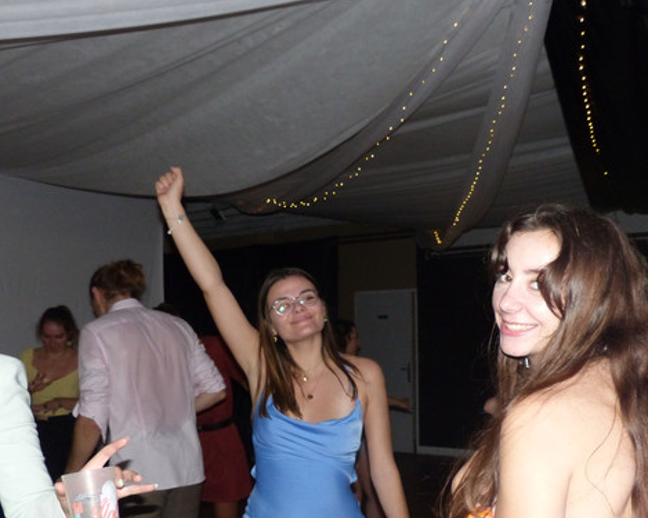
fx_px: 920
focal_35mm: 48
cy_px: 327
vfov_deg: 31.3
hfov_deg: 38.8
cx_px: 327
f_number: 2.8
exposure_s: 1/80
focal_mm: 6.4
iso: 400
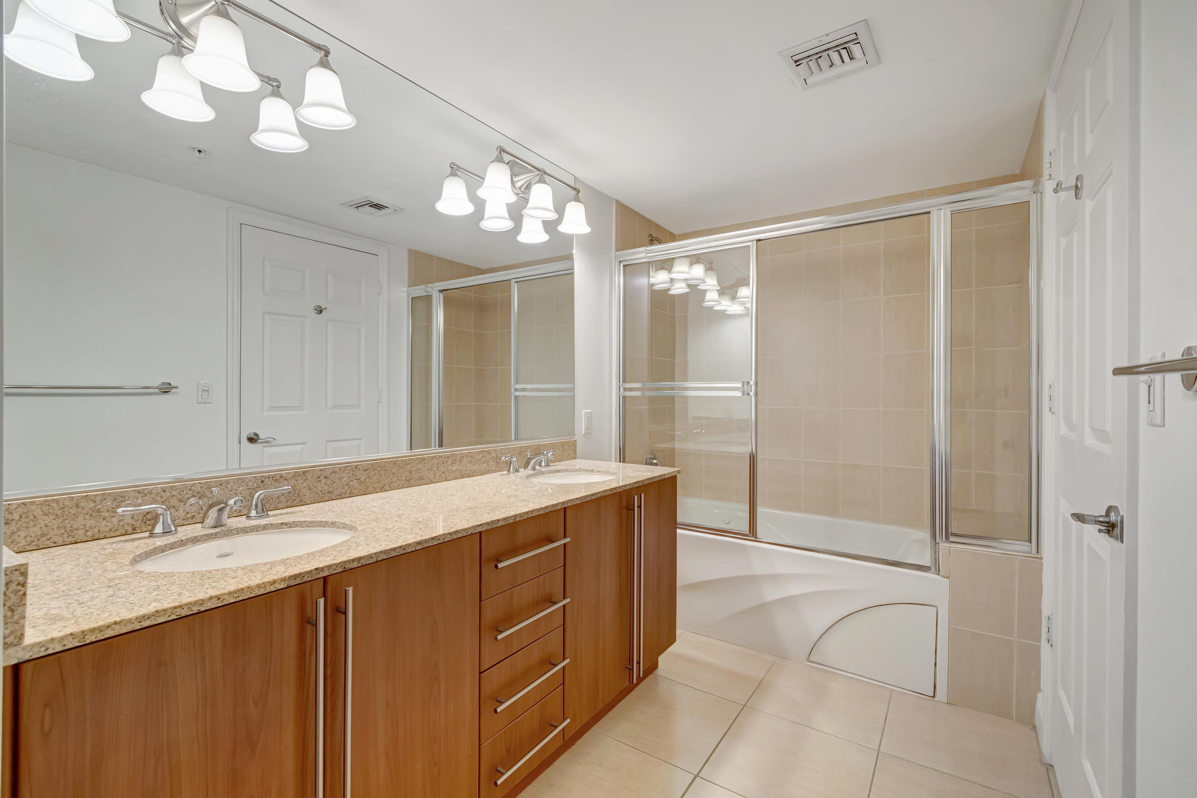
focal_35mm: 15
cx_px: 598
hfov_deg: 100.4
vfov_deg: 77.3
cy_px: 399
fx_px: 499
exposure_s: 1/40
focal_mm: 10
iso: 1000
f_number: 8
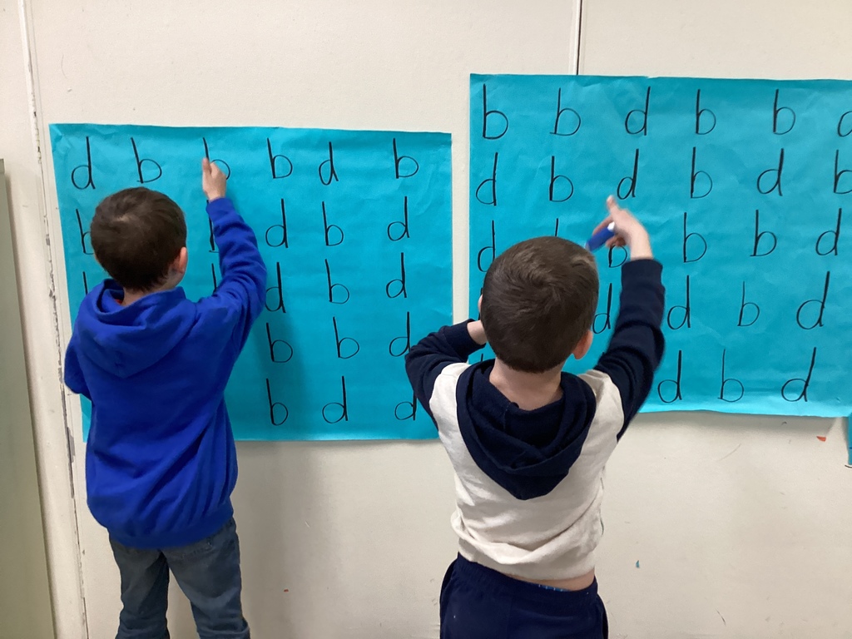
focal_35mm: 31
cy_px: 320
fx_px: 763
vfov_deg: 45.4
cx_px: 426
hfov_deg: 58.4
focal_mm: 3.3
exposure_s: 1/60
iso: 200
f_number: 2.4
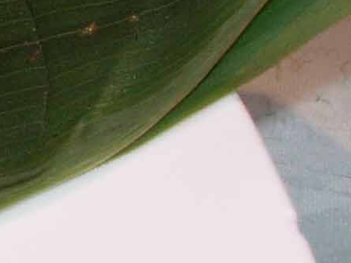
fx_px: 2260
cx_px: -446
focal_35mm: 223
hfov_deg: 8.3
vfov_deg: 6.6
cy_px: 6
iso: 79
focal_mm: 7.8
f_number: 4.8
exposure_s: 1/32
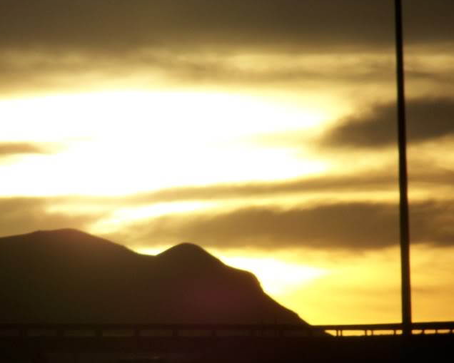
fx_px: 9125
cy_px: 245
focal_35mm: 679
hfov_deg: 2.8
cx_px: 148
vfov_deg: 2.3
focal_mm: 70.2
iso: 64
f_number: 4.8
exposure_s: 1/800
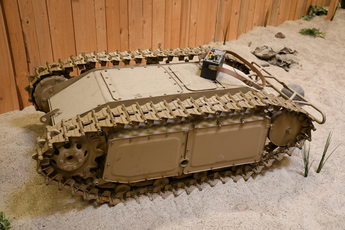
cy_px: 115
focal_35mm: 40
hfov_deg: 48.5
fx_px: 383
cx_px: 172
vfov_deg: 33.4
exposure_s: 1/40
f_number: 3.2
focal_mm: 27
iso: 400
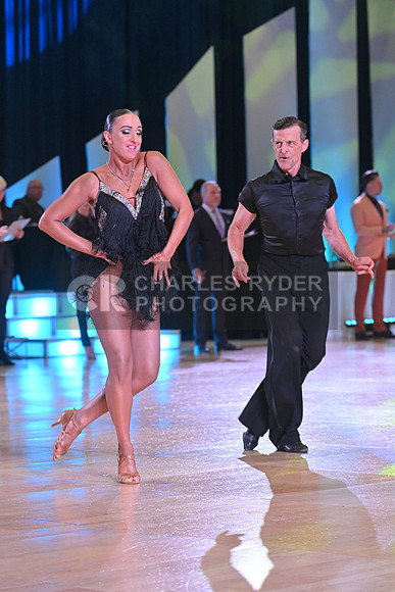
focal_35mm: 125
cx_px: 198
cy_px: 296
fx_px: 2056
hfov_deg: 11.0
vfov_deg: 16.4
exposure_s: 1/400
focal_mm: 125
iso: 4000
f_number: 5
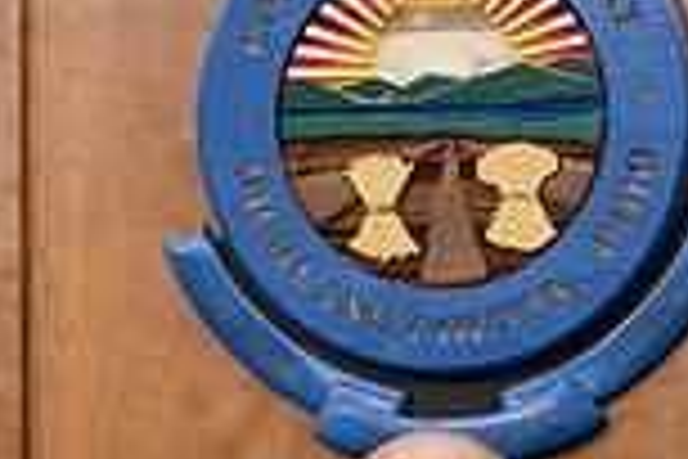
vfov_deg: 4.2
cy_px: 758
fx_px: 6153
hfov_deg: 6.4
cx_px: 818
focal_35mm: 322
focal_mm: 85
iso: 1000
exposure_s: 1/200
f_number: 4
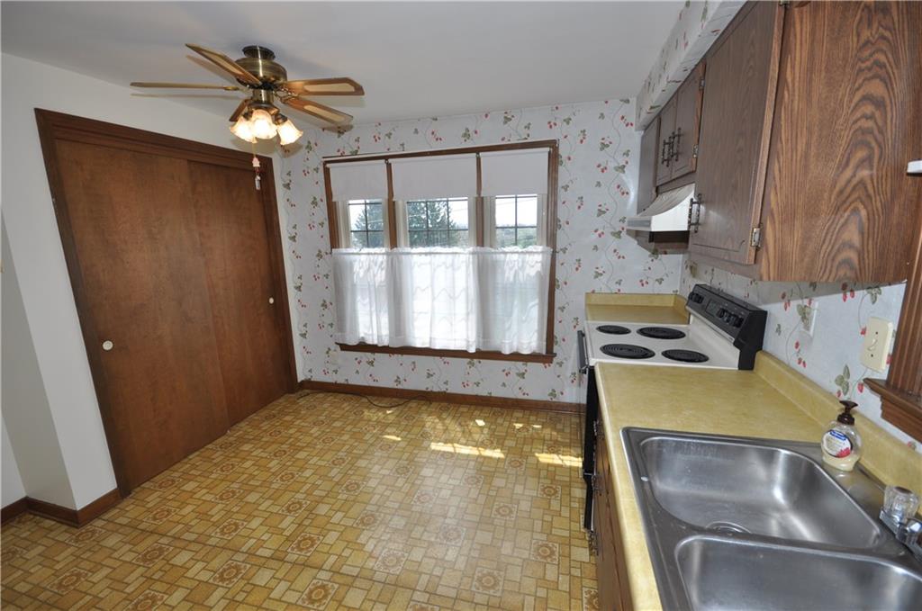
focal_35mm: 15
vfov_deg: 77.1
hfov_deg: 100.5
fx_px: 384
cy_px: 306
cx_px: 461
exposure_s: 1/160
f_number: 6.3
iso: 200
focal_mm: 10
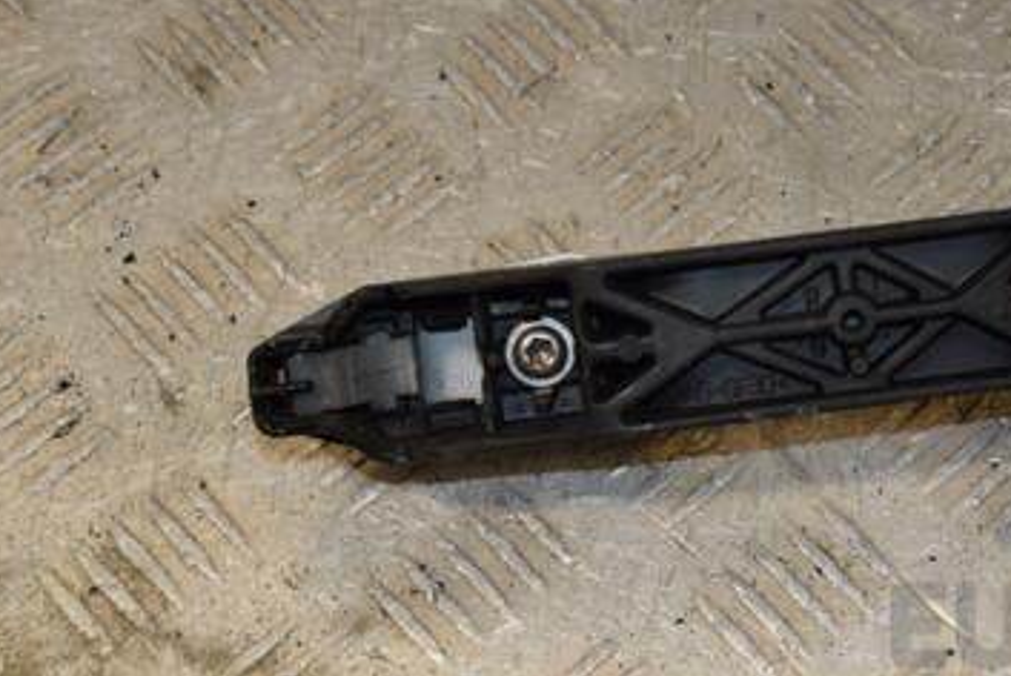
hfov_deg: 18.9
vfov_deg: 12.8
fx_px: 3007
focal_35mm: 107
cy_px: 243
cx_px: 836
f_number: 8
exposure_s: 1/200
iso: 800
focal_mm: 42
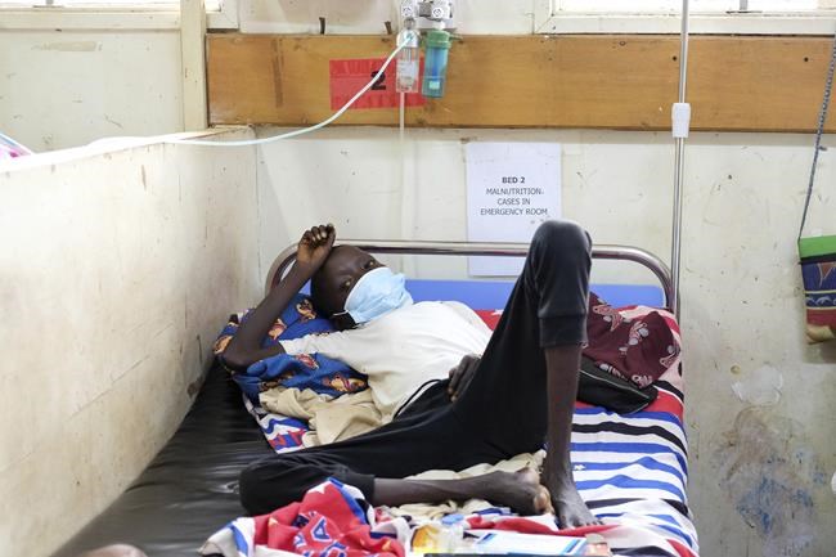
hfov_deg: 37.5
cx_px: 418
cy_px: 278
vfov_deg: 25.5
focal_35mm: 53
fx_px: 1230
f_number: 2
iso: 2500
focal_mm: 35
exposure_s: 1/125
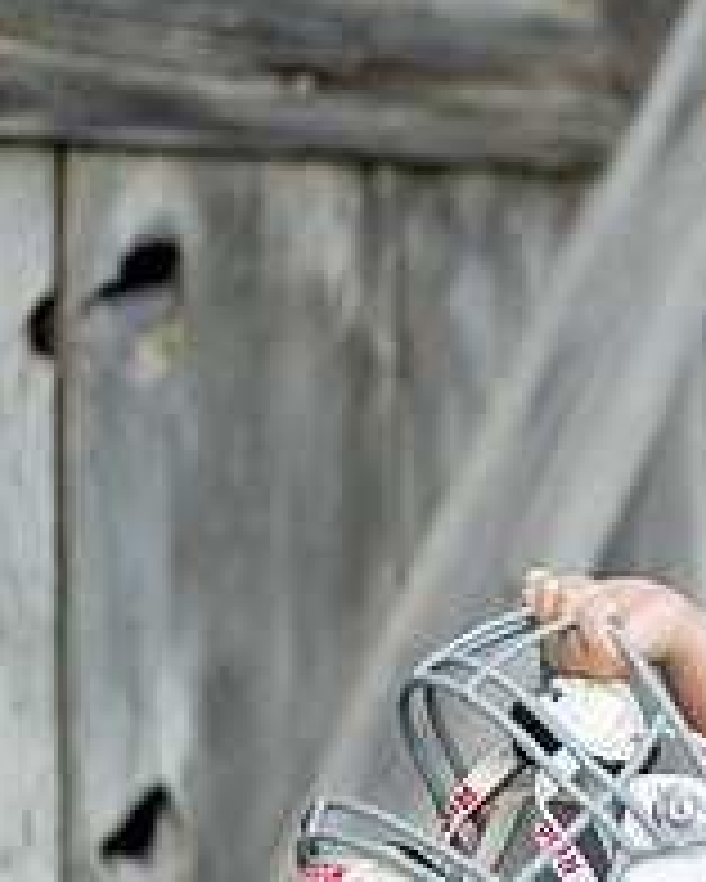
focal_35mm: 166
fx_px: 4332
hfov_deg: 9.0
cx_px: 1165
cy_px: 567
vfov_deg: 11.6
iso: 125
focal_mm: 50
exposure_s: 1/1600
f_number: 1.2
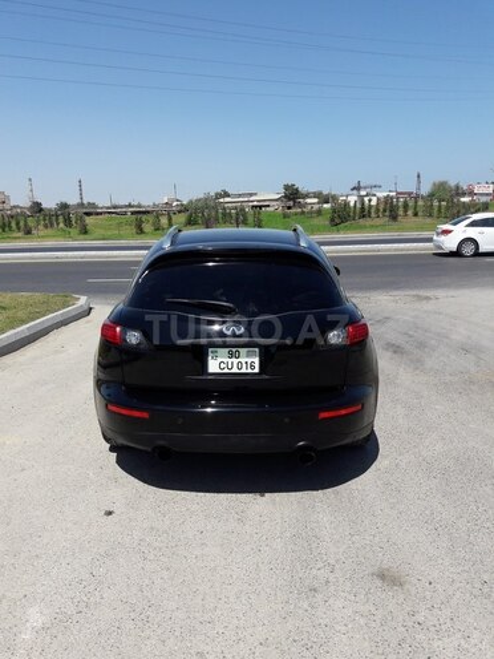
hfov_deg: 49.7
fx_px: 533
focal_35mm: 28
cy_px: 330
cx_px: 247
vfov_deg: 63.4
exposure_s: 1/2114
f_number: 1.9
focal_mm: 3.7
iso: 40
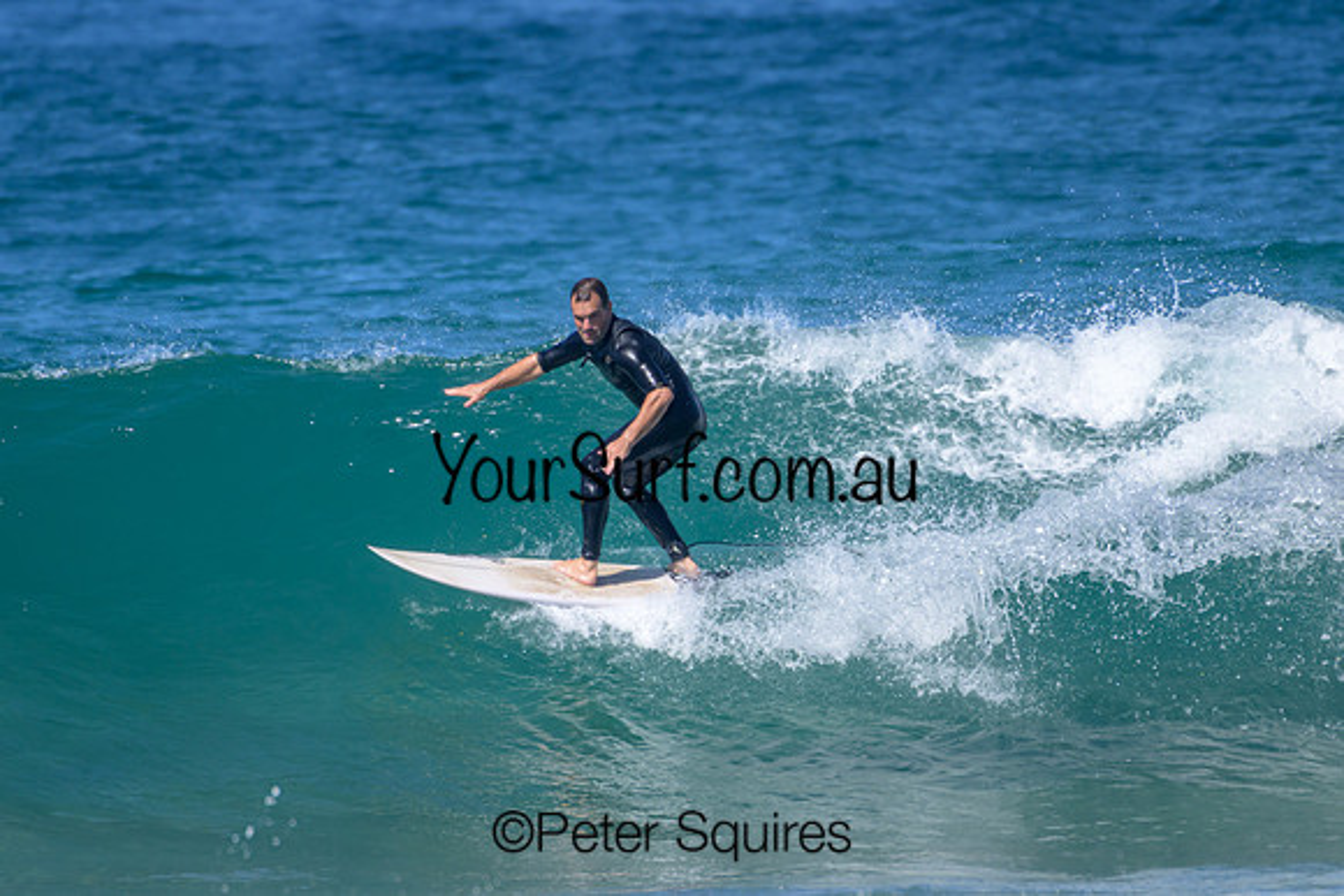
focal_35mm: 1000
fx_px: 37340
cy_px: 448
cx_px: 672
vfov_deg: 1.4
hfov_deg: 2.1
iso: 1100
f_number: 11
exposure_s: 1/2000
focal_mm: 1000
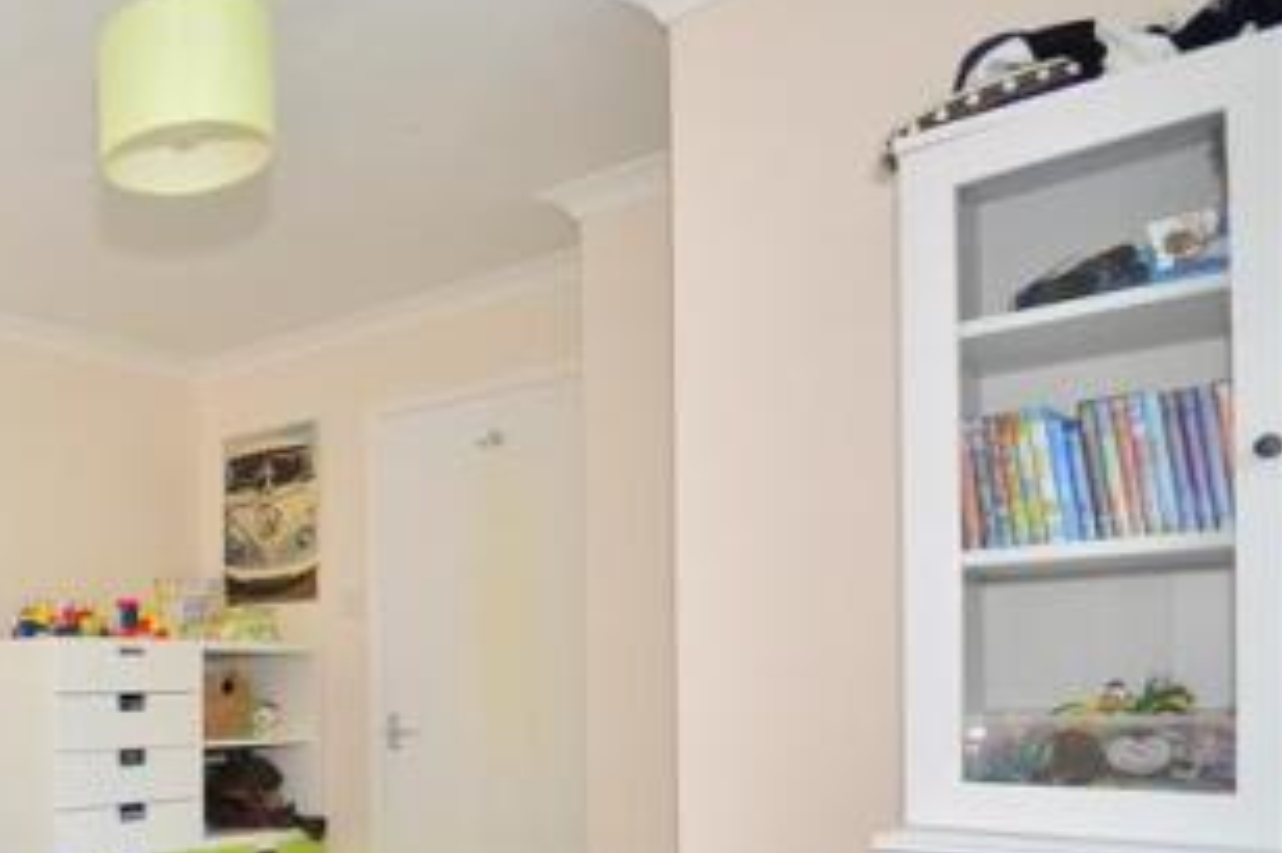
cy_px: 689
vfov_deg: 39.4
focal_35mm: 32
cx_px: -79
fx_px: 1139
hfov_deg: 46.1
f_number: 5
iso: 200
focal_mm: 10
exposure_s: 1/20
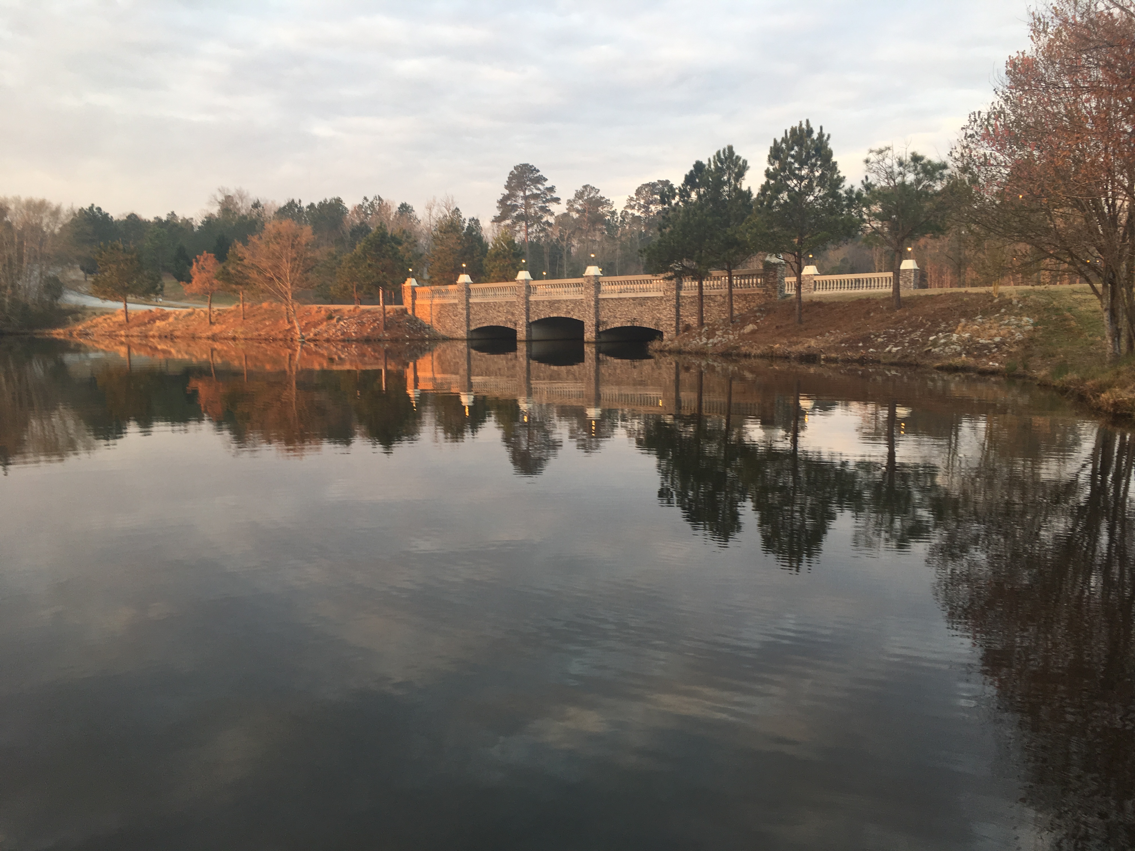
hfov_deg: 61.7
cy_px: 426
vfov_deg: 48.2
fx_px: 951
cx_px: 568
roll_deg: +0.8
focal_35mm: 29
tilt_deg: -7.2
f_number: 2.2
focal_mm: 4.15
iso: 25
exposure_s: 1/60
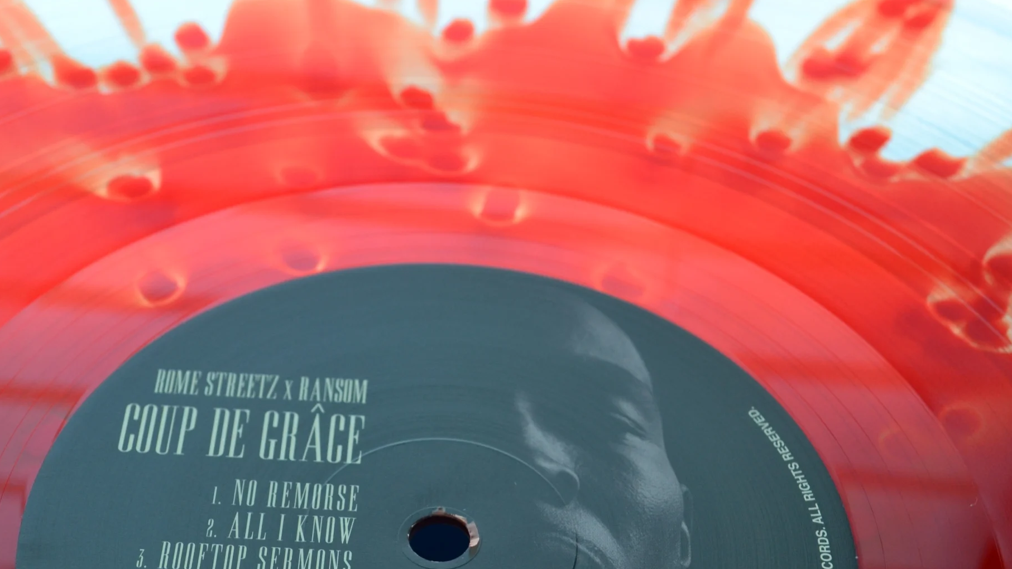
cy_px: 465
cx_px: 444
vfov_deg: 16.8
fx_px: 1905
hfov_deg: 29.7
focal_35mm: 71
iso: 400
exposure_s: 1/30
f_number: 7.1
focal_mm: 32
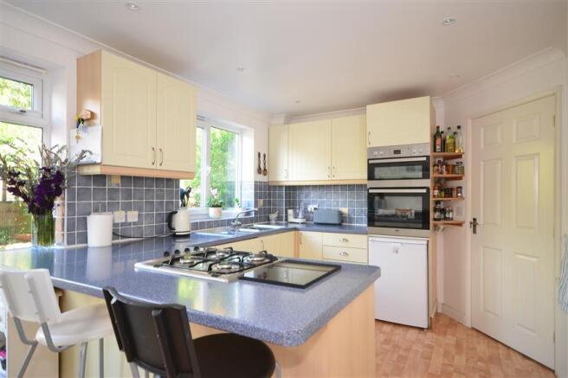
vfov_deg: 63.2
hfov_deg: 85.4
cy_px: 189
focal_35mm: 20
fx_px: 308
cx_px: 284
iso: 200
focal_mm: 13
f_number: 4.8
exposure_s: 1/10
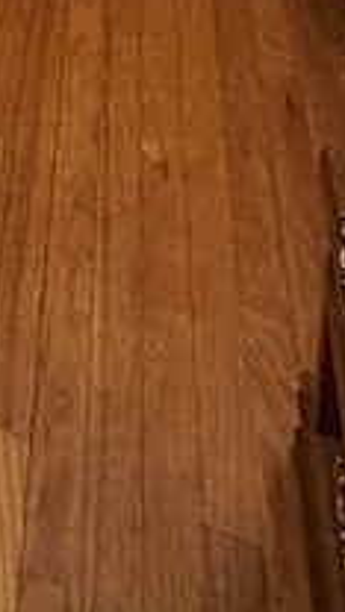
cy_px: -650
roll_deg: -2.1
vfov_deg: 17.9
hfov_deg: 14.0
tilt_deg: -7.0
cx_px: -304
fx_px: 1220
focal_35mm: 75
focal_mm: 2.22
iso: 250
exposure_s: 1/60
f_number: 2.2
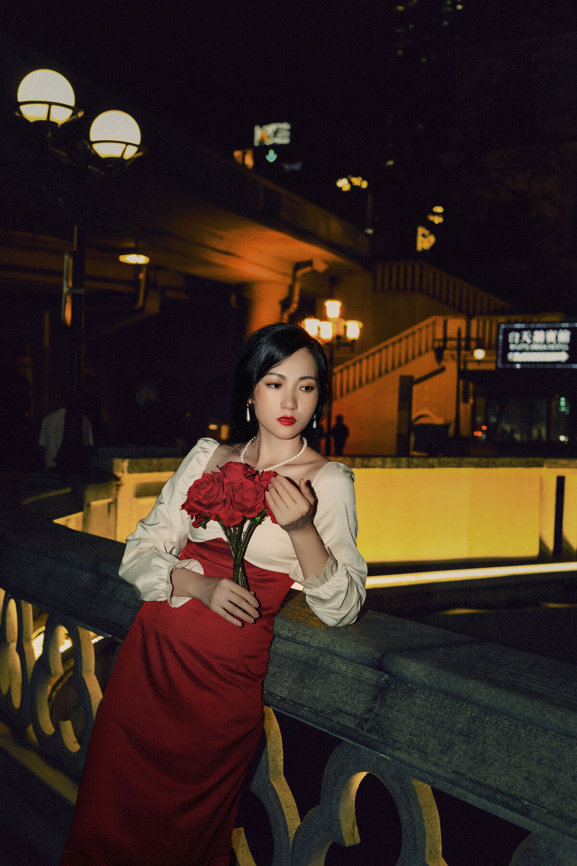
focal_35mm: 46
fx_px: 1106
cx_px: 288
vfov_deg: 42.7
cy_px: 433
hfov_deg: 29.2
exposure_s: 1/100
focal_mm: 46
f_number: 4
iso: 2500
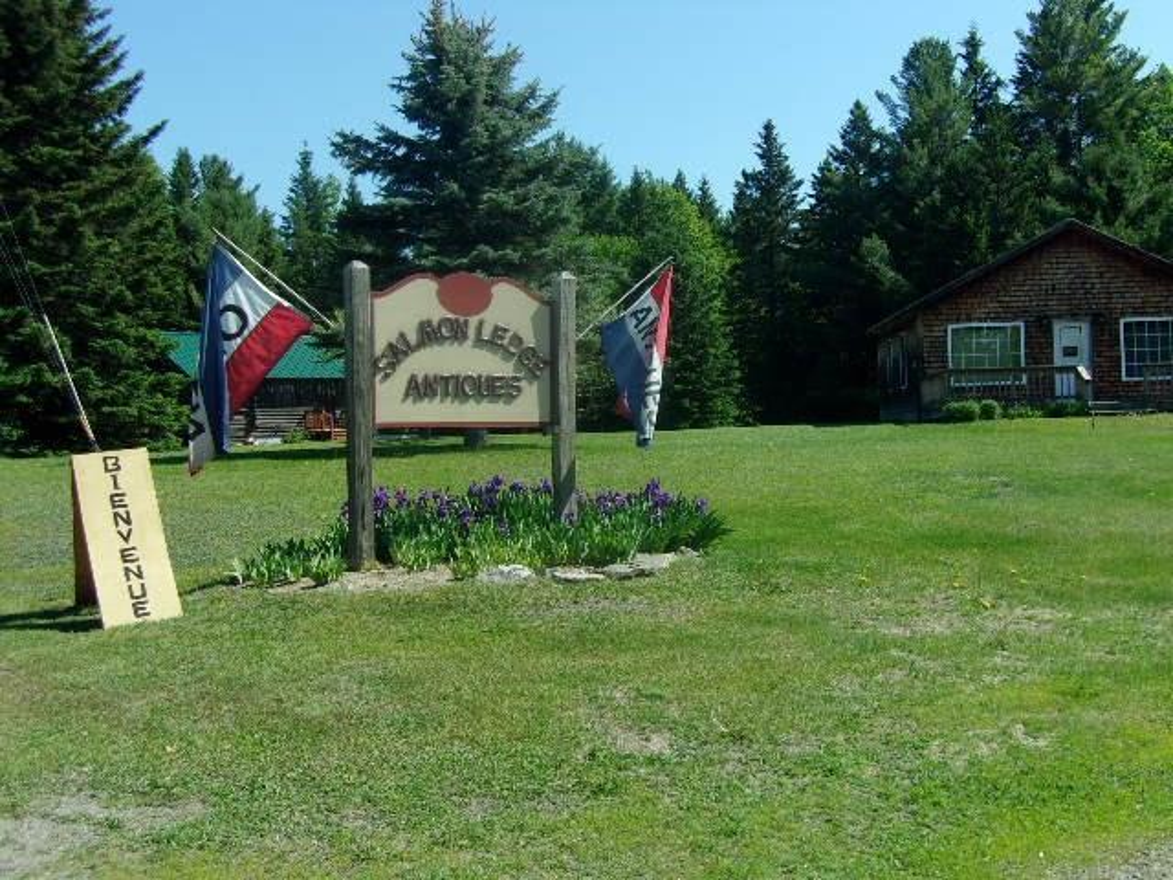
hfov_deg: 44.8
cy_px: 440
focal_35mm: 42
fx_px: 1423
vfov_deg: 34.3
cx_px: 586
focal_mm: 7.6
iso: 80
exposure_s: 1/50
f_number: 13.1
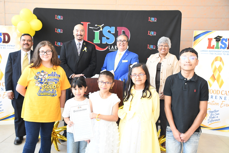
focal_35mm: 36
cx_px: 114
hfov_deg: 53.1
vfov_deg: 36.9
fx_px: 229
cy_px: 76
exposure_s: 1/320
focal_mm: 24
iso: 1600
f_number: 5.6
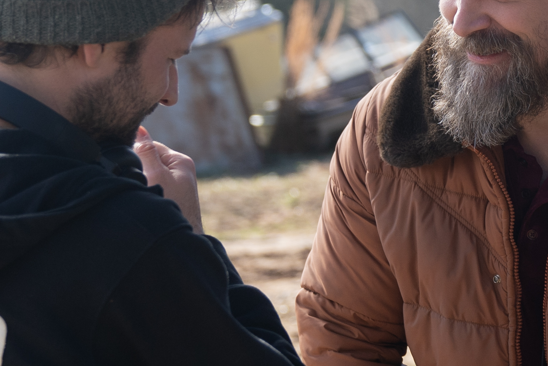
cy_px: 201
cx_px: 813
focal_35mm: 175
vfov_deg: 7.8
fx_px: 2664
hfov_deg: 11.3
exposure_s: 1/800
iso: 200
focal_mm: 45
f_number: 3.2
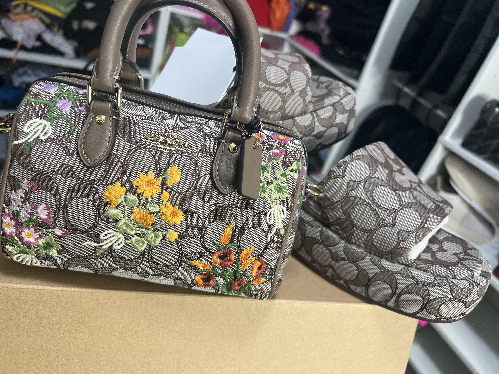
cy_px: 187
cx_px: 250
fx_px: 375
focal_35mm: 26
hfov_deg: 67.3
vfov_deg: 53.1
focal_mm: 5.7
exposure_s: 1/60
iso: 64
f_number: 1.5
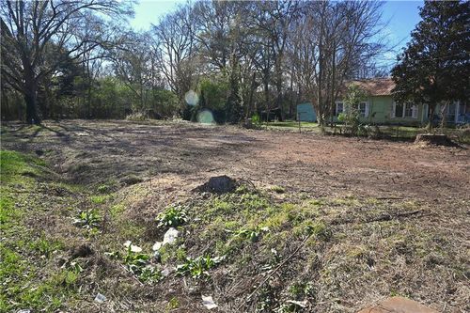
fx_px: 313
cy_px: 156
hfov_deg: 73.8
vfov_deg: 53.1
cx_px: 235
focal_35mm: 24
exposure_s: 1/1000
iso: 3200
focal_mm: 24
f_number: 16
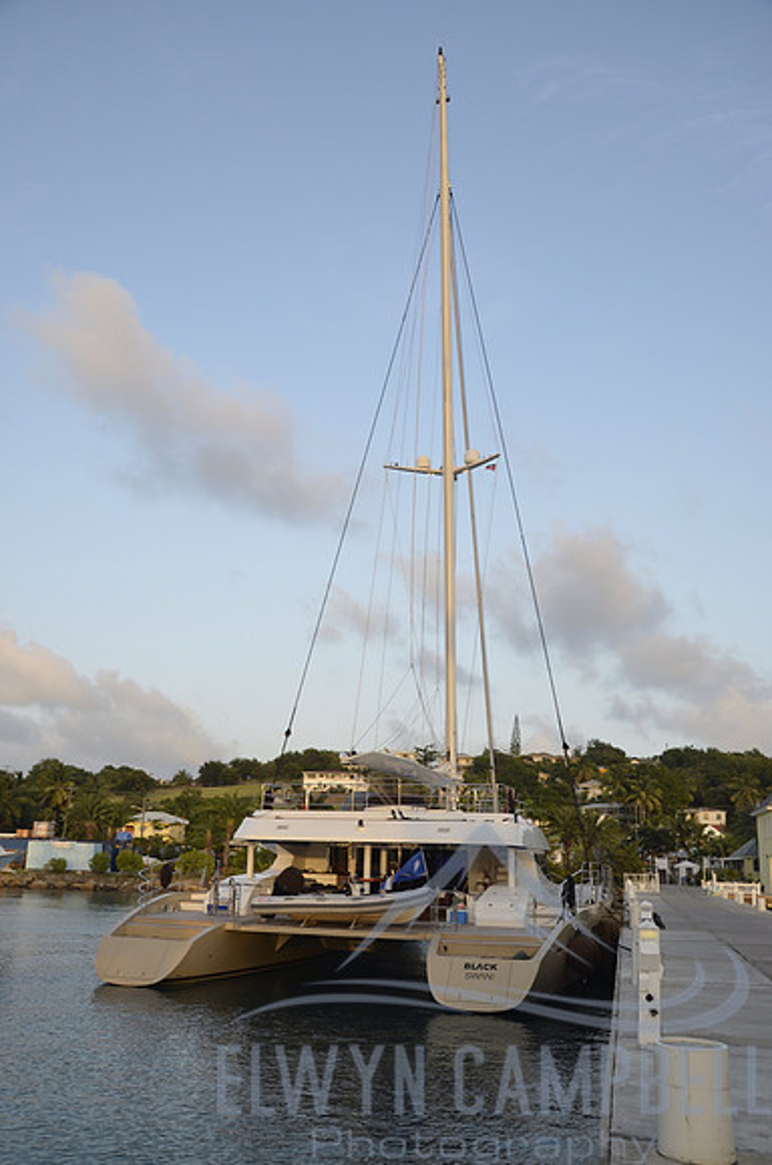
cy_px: 582
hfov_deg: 39.8
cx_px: 386
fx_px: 1067
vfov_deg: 57.3
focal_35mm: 33
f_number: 6.3
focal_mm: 22
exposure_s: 1/200
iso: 200
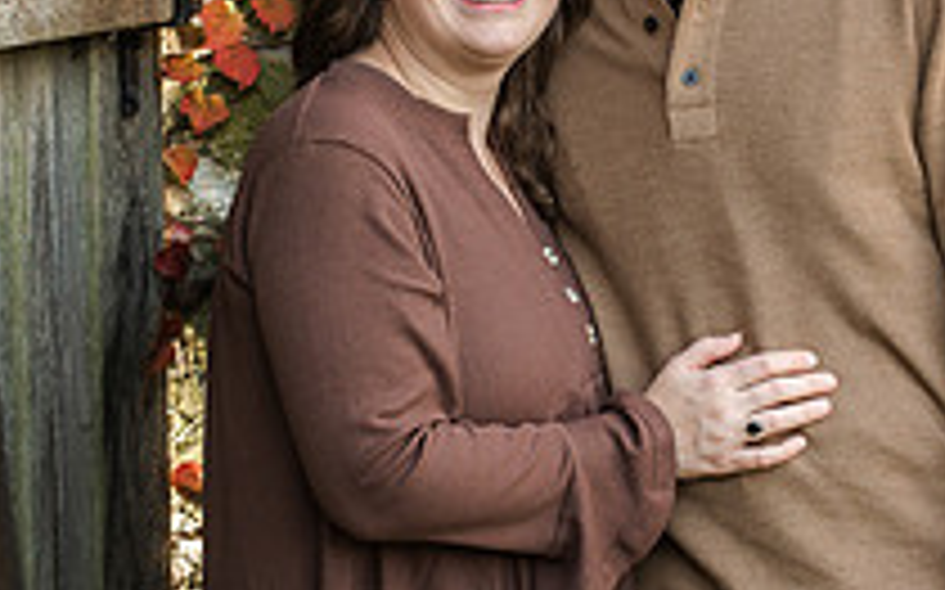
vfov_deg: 5.2
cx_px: 526
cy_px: 167
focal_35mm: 253
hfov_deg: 8.3
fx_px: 6512
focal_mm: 116
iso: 800
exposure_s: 1/400
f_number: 4.5
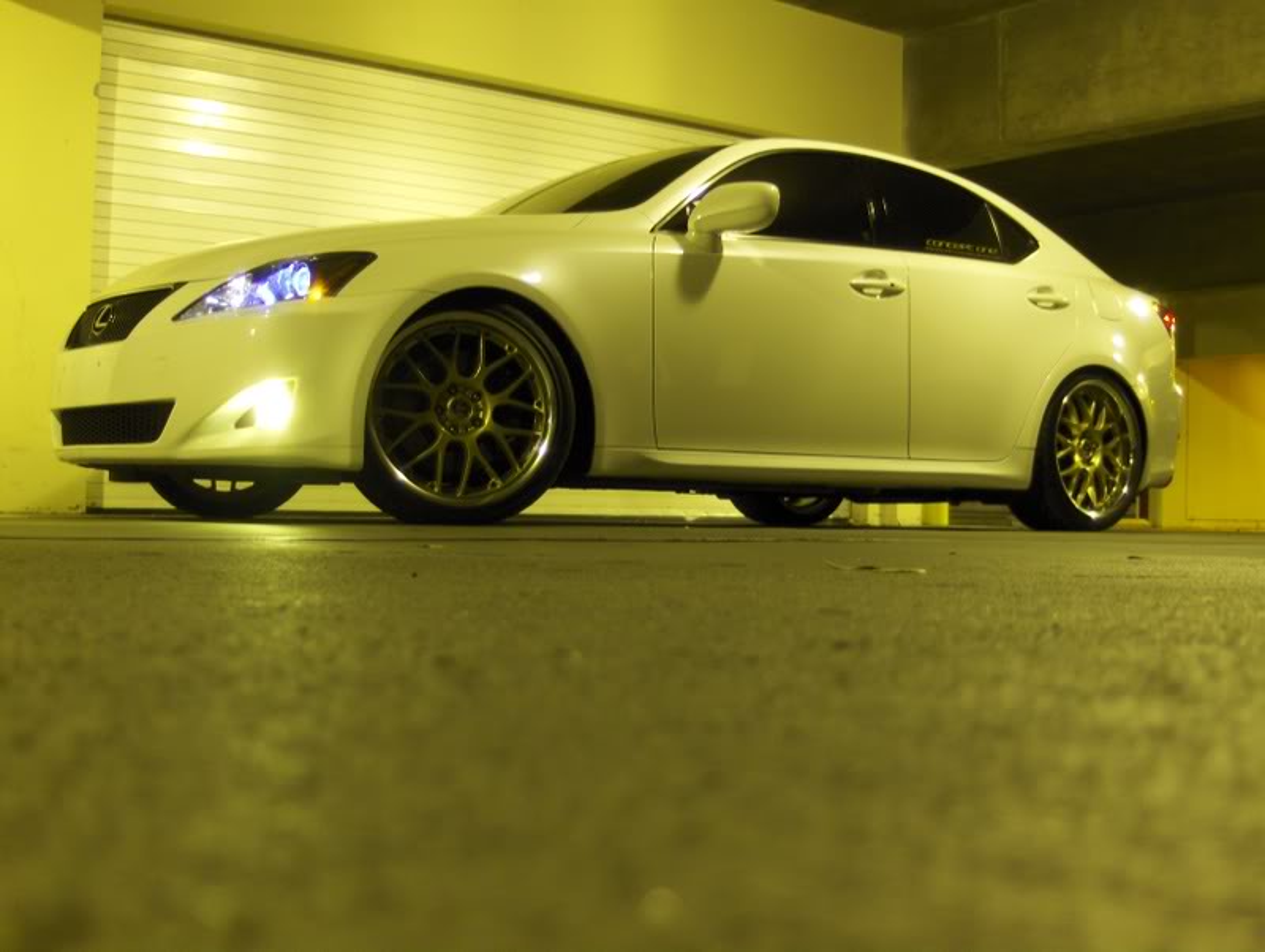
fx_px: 1610
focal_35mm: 44
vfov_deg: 32.9
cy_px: 476
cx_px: 632
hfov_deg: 42.9
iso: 100
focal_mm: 9.6
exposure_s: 1/3.67
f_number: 3
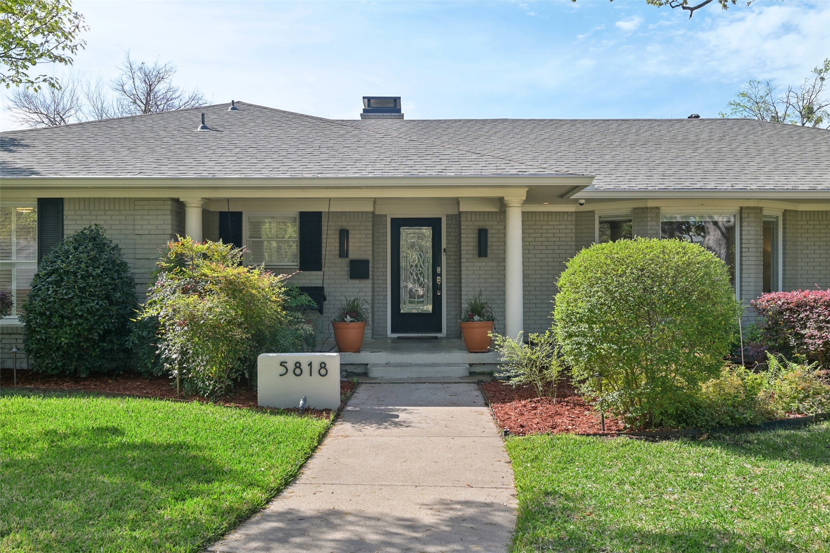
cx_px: 415
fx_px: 692
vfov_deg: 43.6
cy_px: 276
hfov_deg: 61.9
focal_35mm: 30
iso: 400
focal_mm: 30
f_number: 8
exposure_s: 1/400
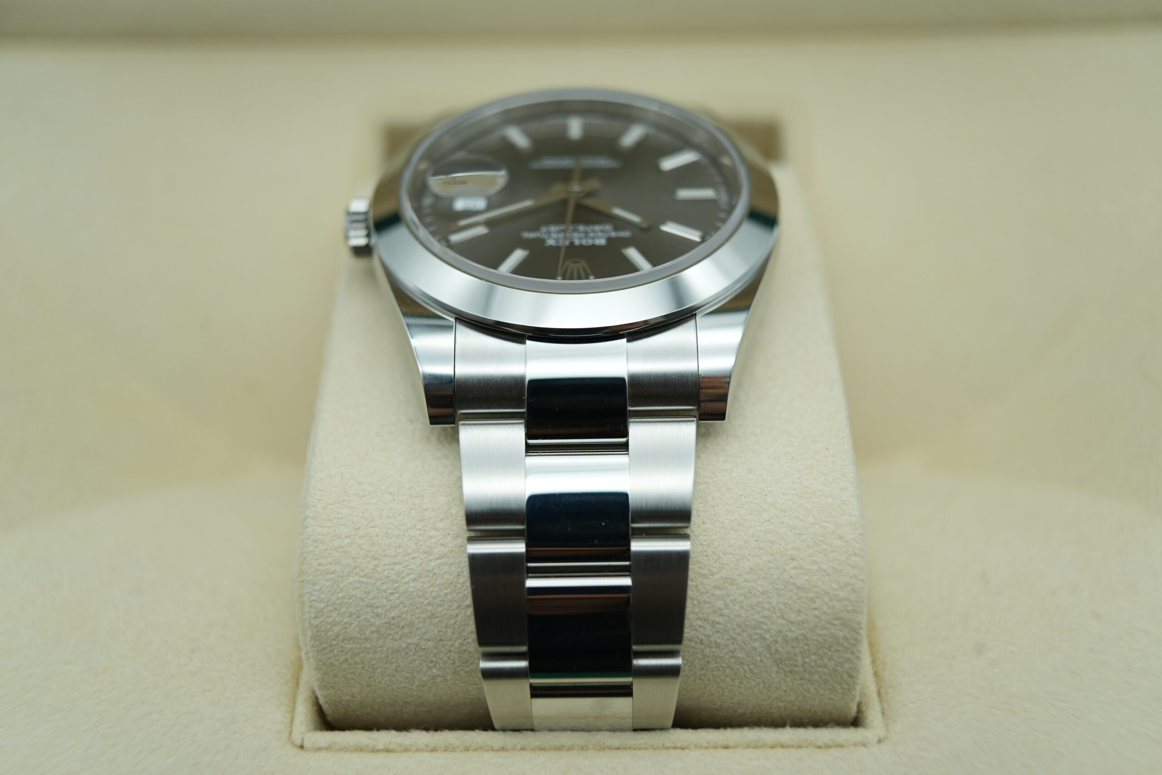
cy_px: 388
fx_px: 1130
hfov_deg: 54.4
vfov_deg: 37.9
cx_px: 581
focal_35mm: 35
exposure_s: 1/250
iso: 400
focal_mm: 35
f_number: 5
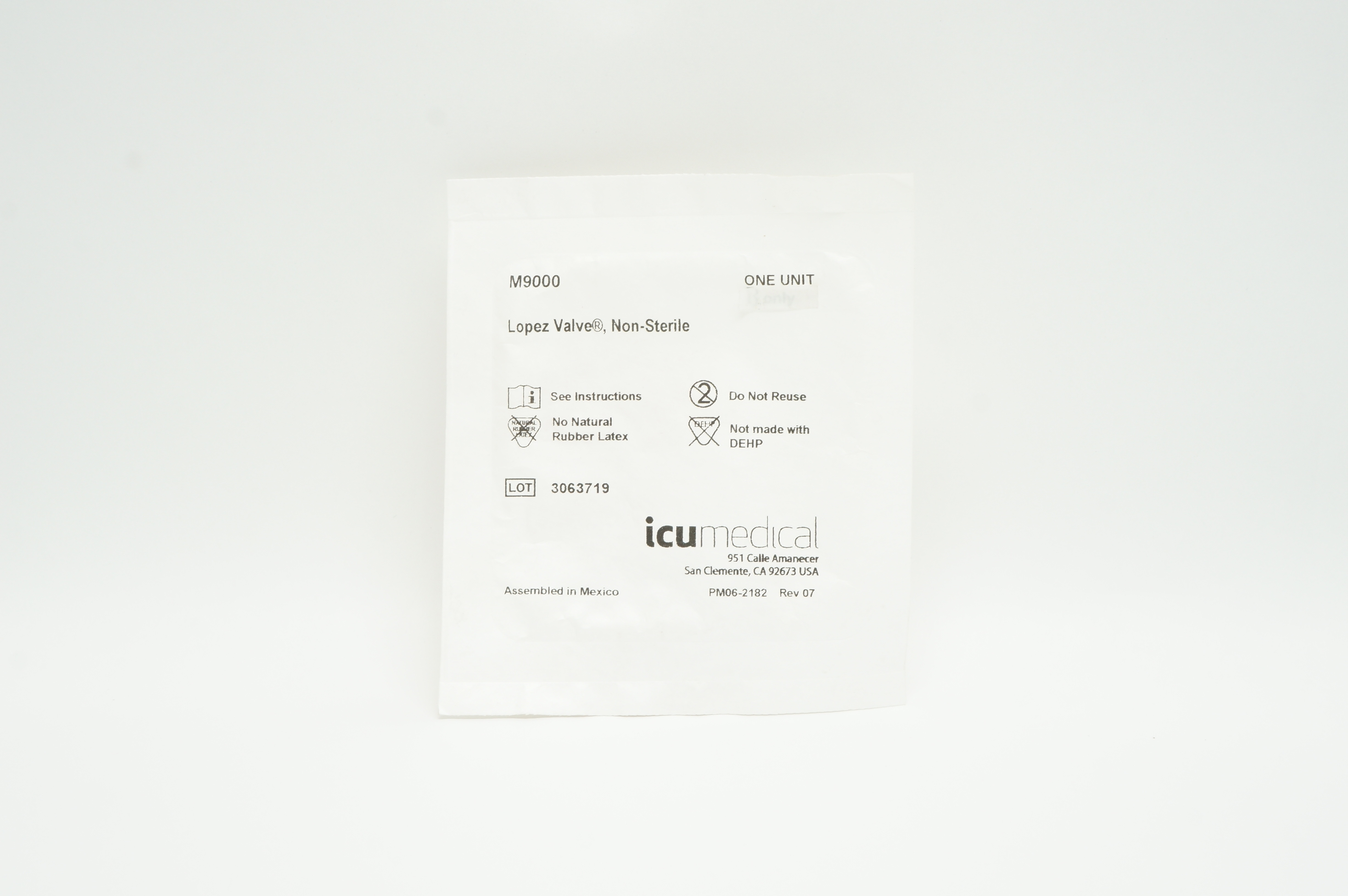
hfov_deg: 42.4
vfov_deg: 28.9
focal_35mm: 46
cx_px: 674
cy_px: 448
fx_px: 1739
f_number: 11
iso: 400
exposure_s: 1/15
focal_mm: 31
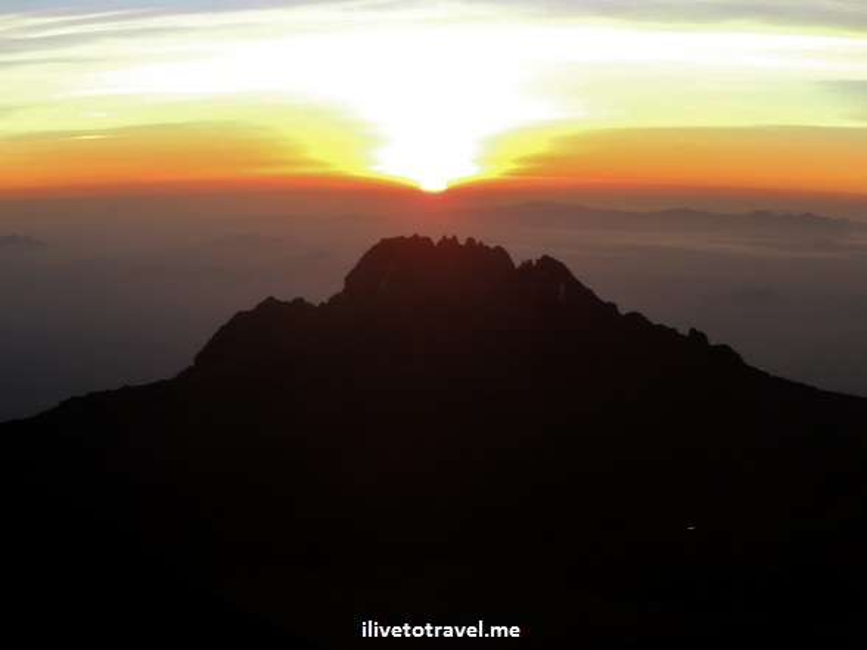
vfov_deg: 23.3
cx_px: 434
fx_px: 1578
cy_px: 325
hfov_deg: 30.7
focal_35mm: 63
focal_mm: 11.17
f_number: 4.5
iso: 80
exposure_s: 1/60
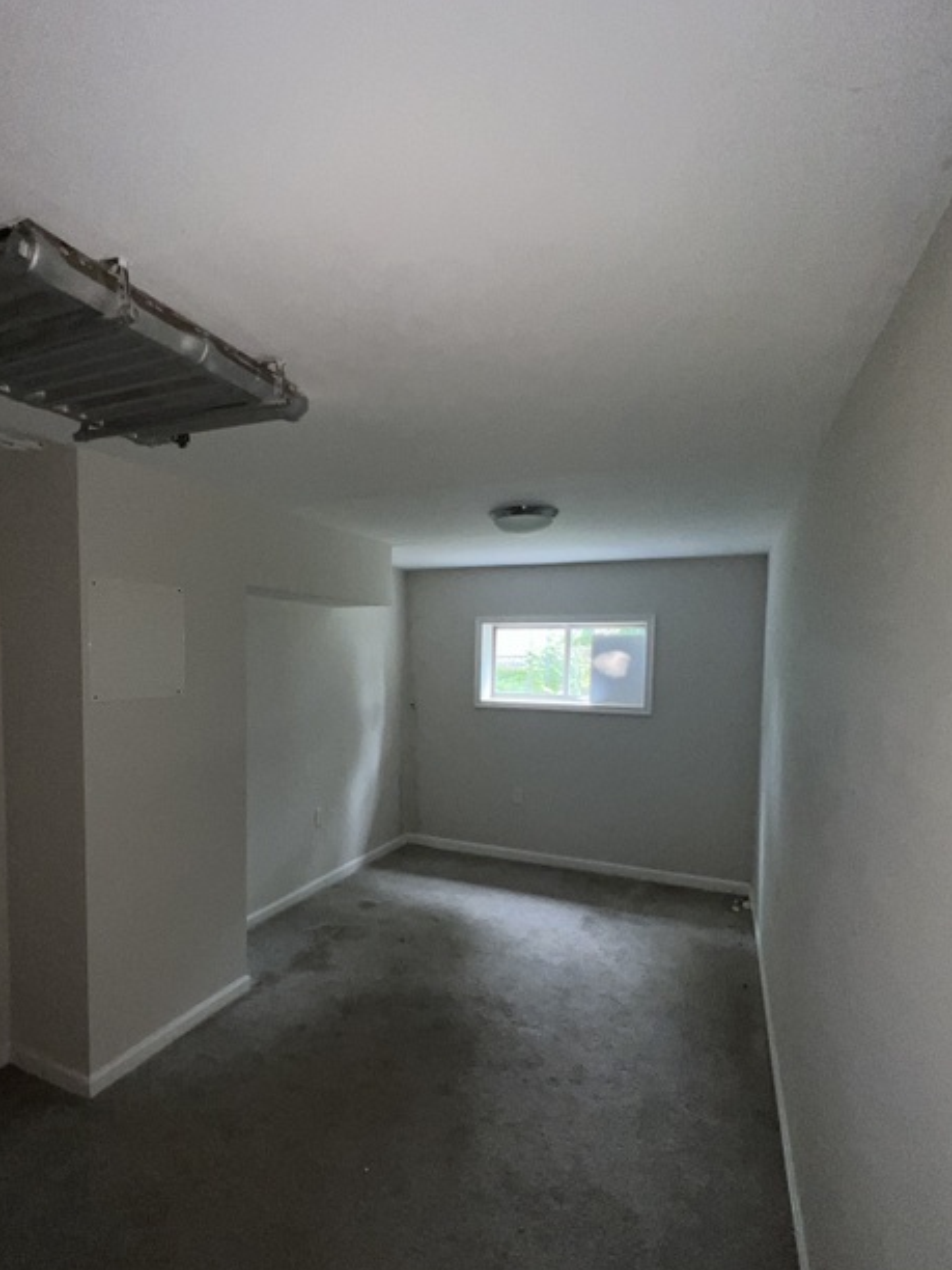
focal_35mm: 17
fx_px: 623
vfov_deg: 90.8
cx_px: 400
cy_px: 695
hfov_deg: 74.2
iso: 64
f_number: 1.8
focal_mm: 1.57
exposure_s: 1/105
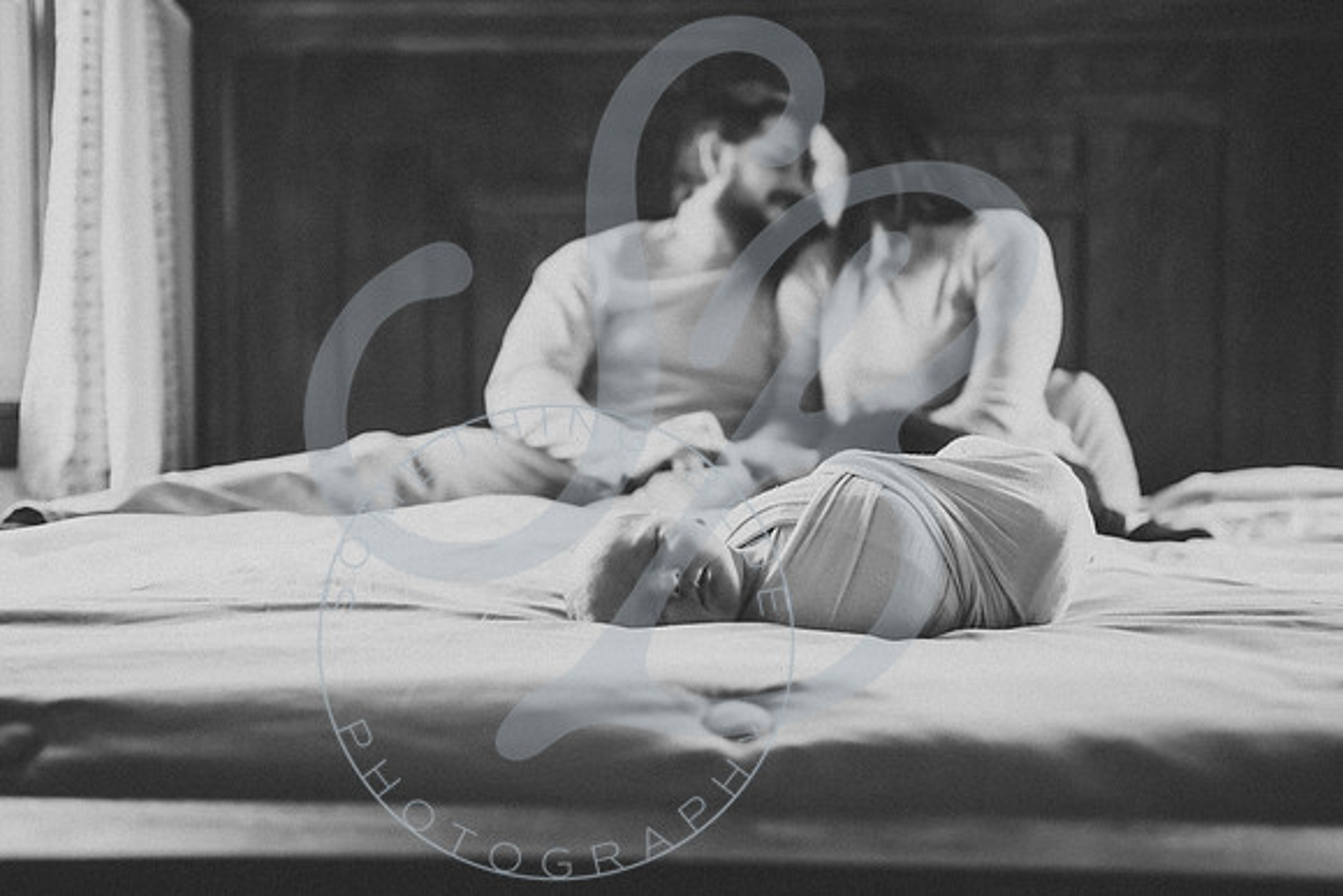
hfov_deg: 45.6
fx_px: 1599
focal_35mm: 43
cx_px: 664
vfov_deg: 31.3
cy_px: 448
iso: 400
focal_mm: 42
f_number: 2.8
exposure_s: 1/125
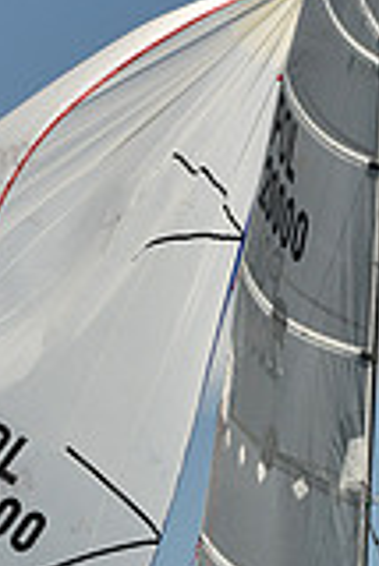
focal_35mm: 254
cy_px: 665
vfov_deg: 8.0
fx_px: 4002
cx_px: 218
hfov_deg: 5.4
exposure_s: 1/2000
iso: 320
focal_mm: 70
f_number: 8
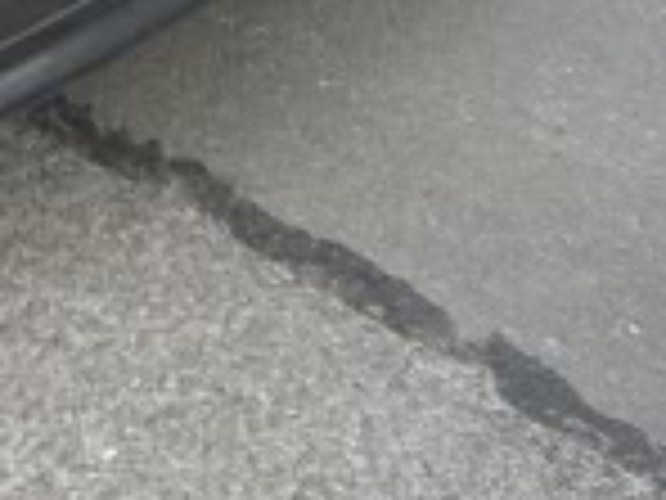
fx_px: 3155
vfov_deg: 8.7
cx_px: -729
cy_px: -374
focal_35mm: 164
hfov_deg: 10.8
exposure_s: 1/125
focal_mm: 6.2
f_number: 2.7
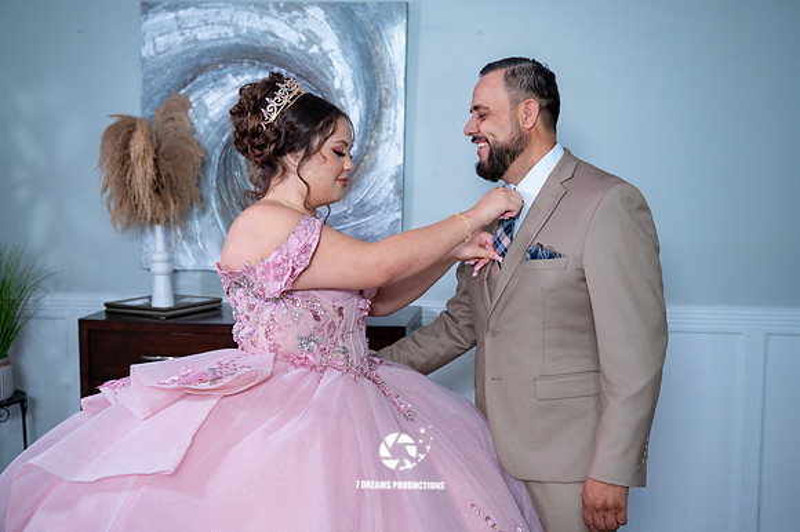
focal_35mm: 42
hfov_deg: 46.2
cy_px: 263
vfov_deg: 31.7
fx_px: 937
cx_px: 404
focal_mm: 41
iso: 1250
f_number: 4
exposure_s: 1/60
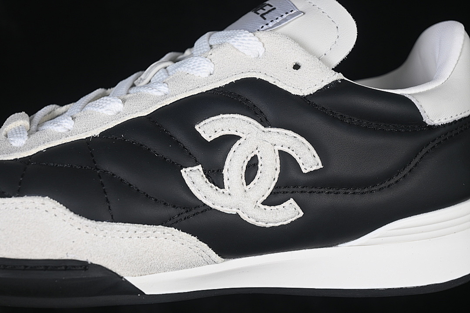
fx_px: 979
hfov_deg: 27.0
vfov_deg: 18.2
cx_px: 235
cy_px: 156
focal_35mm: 75
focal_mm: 50
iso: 160
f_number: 6.3
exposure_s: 1/60
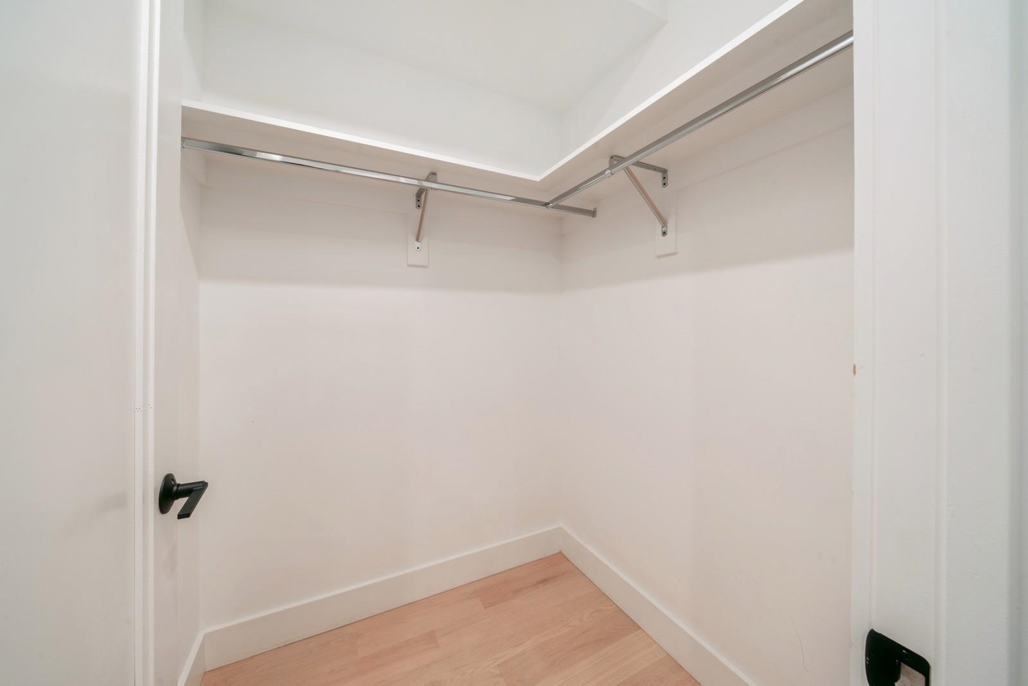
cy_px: 343
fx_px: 343
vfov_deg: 90.0
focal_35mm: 12
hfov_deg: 112.6
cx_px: 514
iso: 200
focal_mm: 12
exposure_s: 1/2.5
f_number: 11
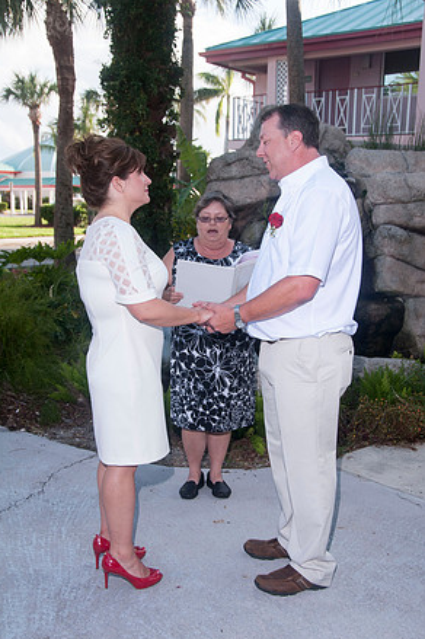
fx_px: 709
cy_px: 322
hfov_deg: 33.4
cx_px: 209
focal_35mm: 40
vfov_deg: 48.5
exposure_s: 1/250
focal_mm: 26
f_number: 5.6
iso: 200
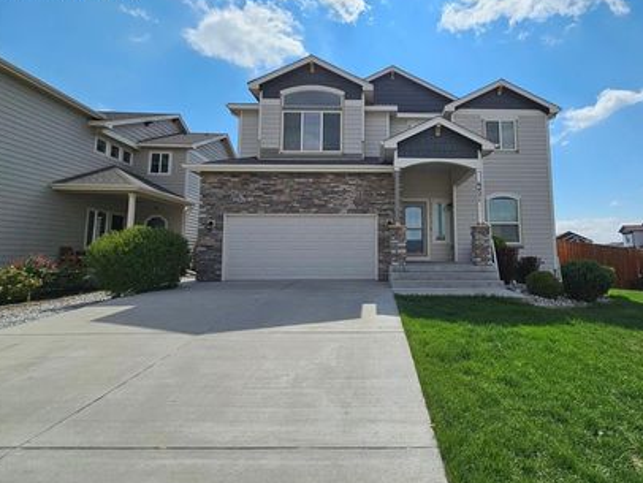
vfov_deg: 78.0
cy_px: 222
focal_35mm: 16
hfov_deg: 93.3
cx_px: 385
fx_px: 297
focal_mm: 2.2
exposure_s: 1/5214
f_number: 2.2
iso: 50
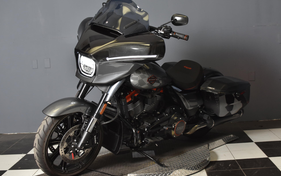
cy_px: 89
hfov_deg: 37.2
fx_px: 418
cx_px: 142
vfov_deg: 23.8
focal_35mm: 55
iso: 800
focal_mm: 35
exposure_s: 1/160
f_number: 4.5
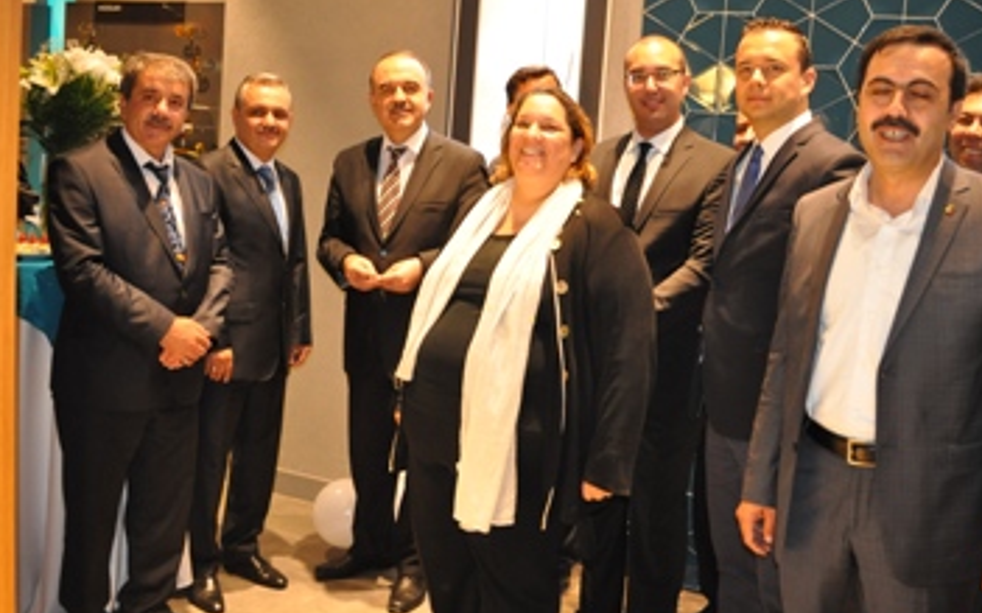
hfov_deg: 50.4
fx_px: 1043
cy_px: 252
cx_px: 506
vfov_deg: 32.7
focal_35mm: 39
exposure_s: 1/60
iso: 1100
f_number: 3.8
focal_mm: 20
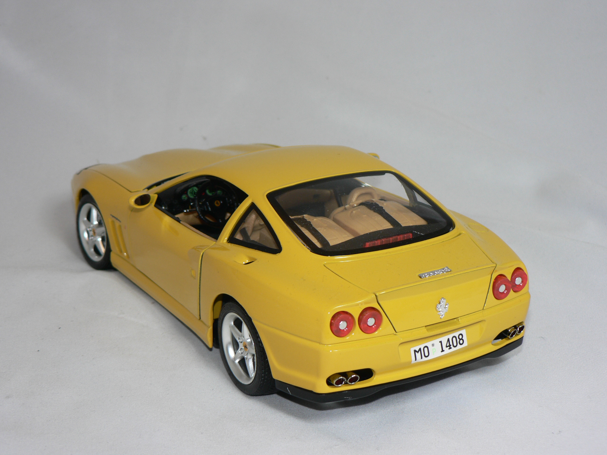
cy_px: 228
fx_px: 1227
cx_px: 304
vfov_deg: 21.0
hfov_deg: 27.8
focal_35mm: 70
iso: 80
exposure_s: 1/60
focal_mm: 11.6
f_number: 3.2
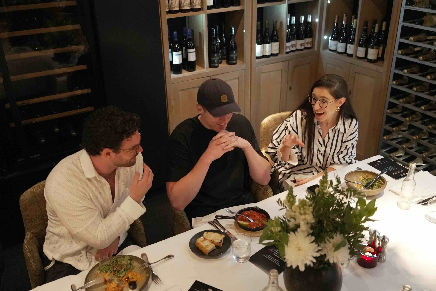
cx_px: 218
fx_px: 412
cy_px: 146
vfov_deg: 38.9
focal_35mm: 34
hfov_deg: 55.8
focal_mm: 34
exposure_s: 1/200
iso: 12800
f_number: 2.8
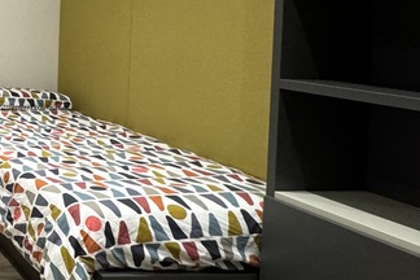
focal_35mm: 46
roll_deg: -1.6
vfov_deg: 28.2
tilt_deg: -2.3
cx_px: -183
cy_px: 30
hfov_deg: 29.5
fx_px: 537
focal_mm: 2.22
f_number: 2.2
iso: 200
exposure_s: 1/50
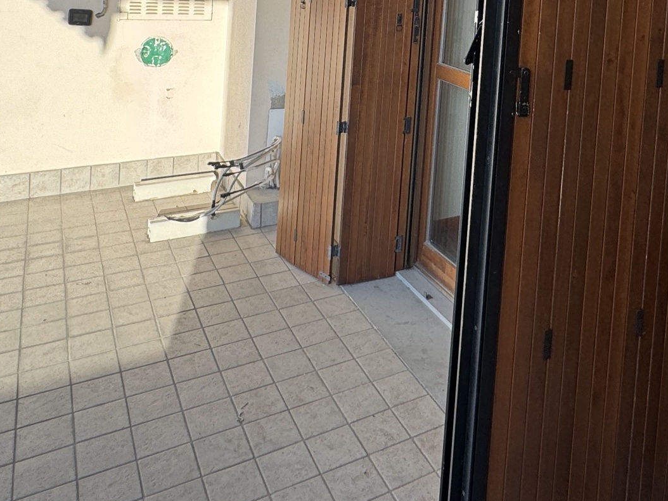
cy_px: -10
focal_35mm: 34
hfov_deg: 52.6
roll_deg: -4.5
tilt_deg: -2.7
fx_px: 656
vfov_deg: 37.0
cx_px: 461
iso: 40
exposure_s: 1/264
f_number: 2.2
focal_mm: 2.22
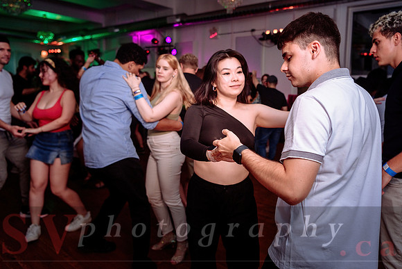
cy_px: 119
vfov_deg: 44.9
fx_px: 324
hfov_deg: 63.4
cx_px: 224
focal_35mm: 29
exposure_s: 1/80
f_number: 2.8
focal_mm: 26
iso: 800
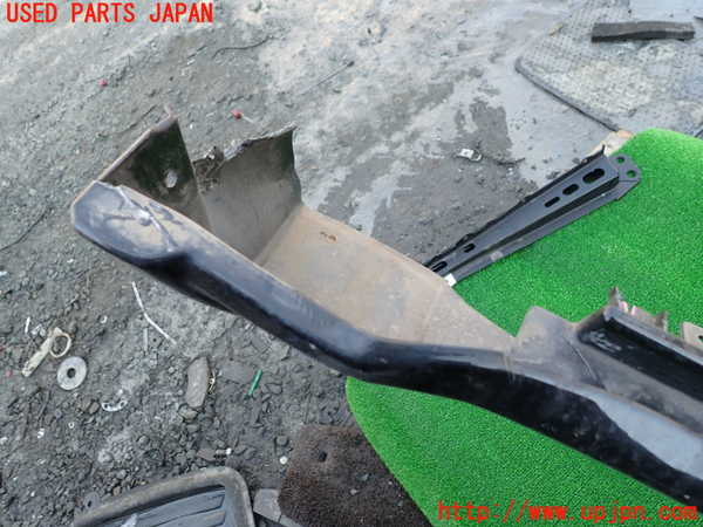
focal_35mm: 25
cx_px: 352
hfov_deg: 69.4
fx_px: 508
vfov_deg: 54.9
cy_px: 264
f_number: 2.8
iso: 100
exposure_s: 1/100
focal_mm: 4.5
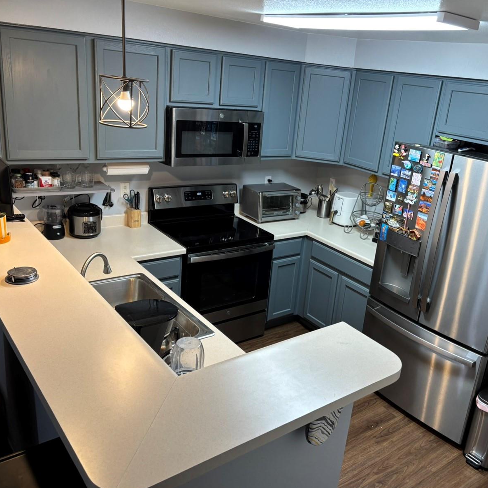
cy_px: 246
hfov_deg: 52.2
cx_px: 291
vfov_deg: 52.5
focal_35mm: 31
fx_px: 494
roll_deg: -7.1
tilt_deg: -20.1
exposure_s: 1/60
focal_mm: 5.96
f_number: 1.6
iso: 80
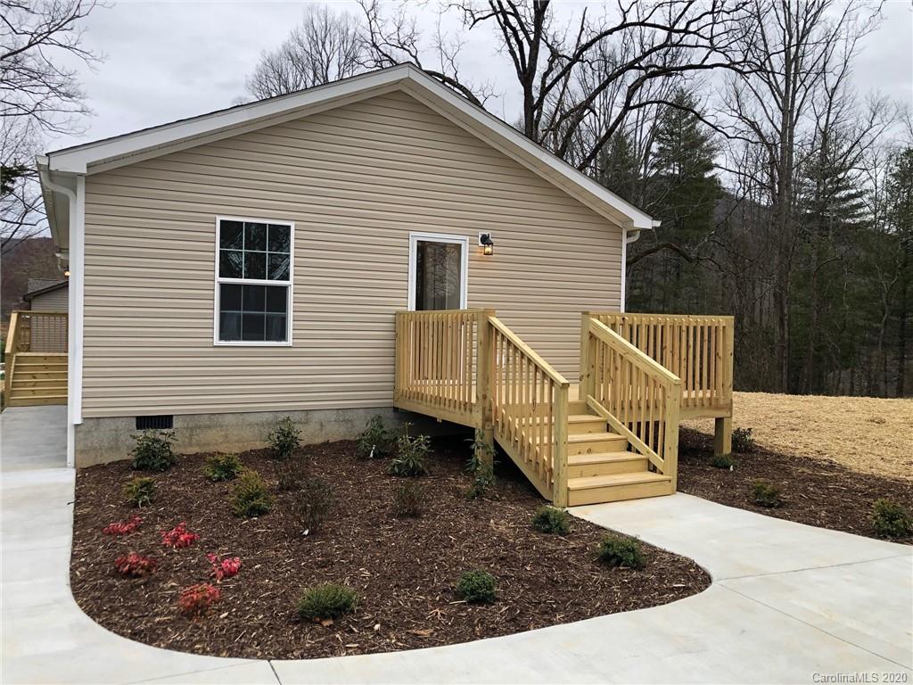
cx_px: 456
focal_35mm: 28
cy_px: 342
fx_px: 739
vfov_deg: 49.7
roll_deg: -1.2
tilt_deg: -0.5
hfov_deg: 63.4
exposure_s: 1/592
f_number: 1.8
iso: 20
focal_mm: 3.99
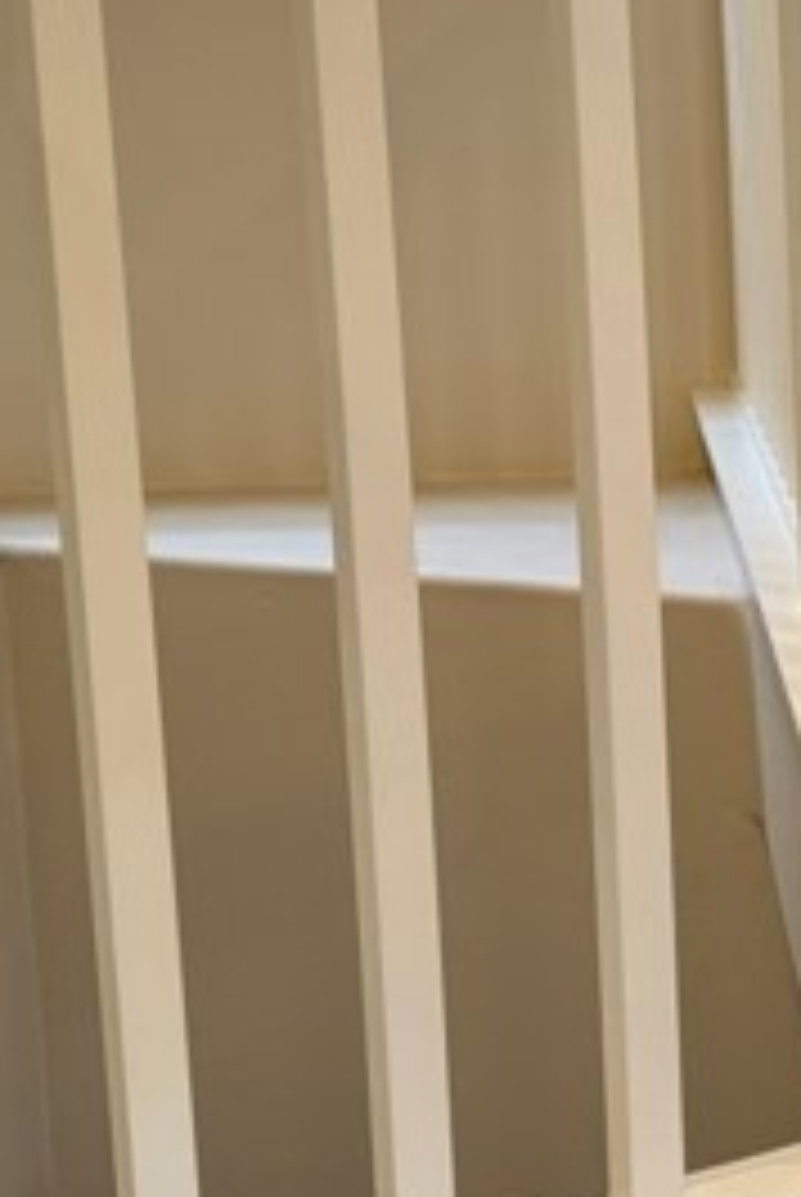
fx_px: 3195
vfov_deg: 21.2
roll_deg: +0.1
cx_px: 1436
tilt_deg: -14.1
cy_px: 576
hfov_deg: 13.0
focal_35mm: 96
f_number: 1.78
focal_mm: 6.76
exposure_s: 1/60
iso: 160
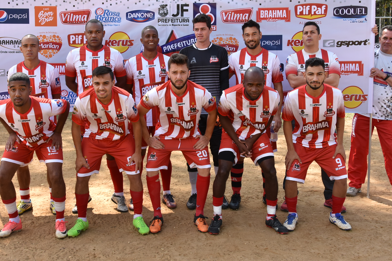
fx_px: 457
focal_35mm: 42
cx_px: 174
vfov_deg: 31.8
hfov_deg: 46.3
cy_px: 98
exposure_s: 1/250
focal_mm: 22
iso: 400
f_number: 8
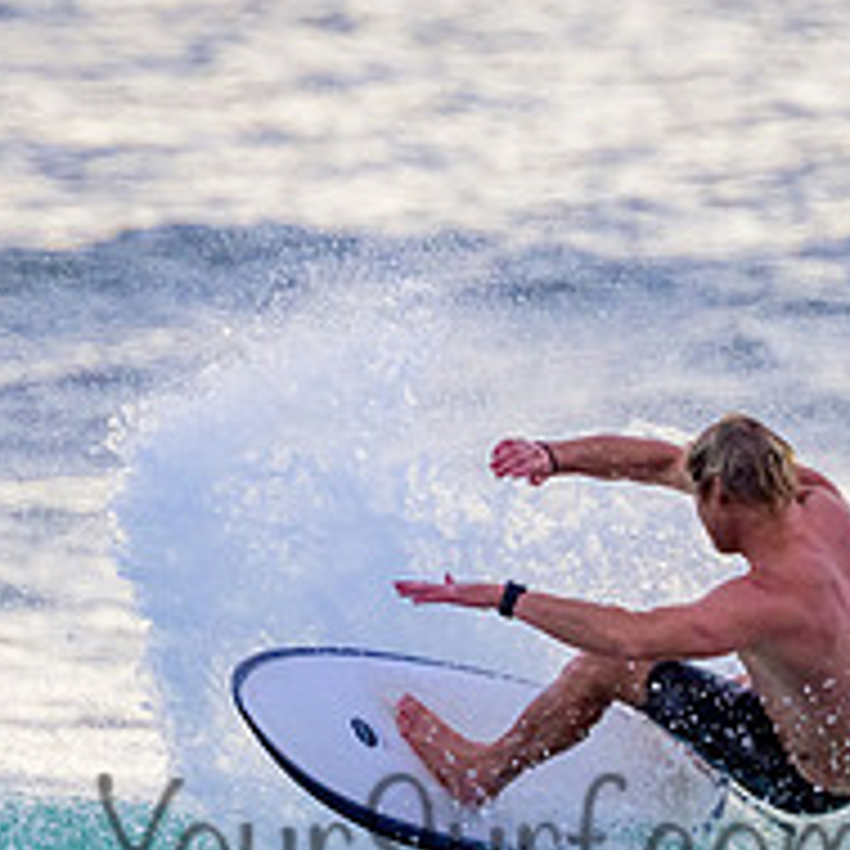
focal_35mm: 1566
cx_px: 558
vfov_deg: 1.1
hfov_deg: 1.1
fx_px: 43505
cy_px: 805
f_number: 5.6
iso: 800
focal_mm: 400
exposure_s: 1/2500
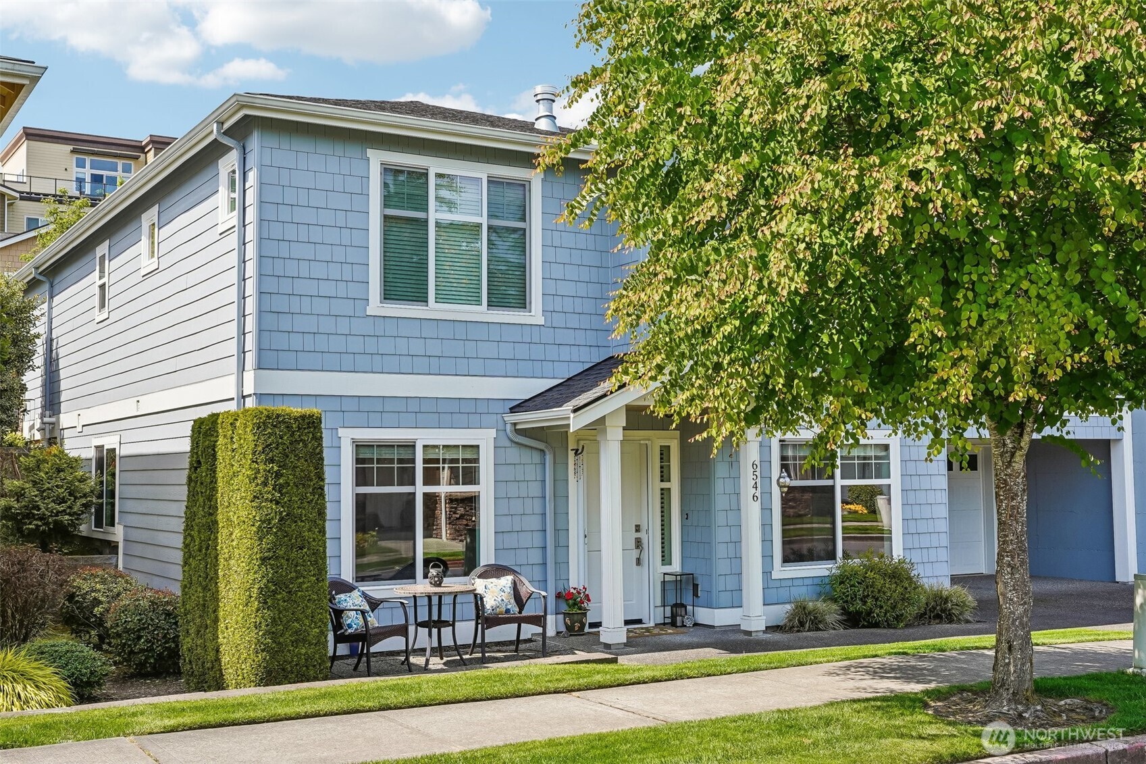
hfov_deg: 46.4
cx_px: 573
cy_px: 382
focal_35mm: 42
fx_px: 1337
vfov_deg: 31.9
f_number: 8
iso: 125
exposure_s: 1/125
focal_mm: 28
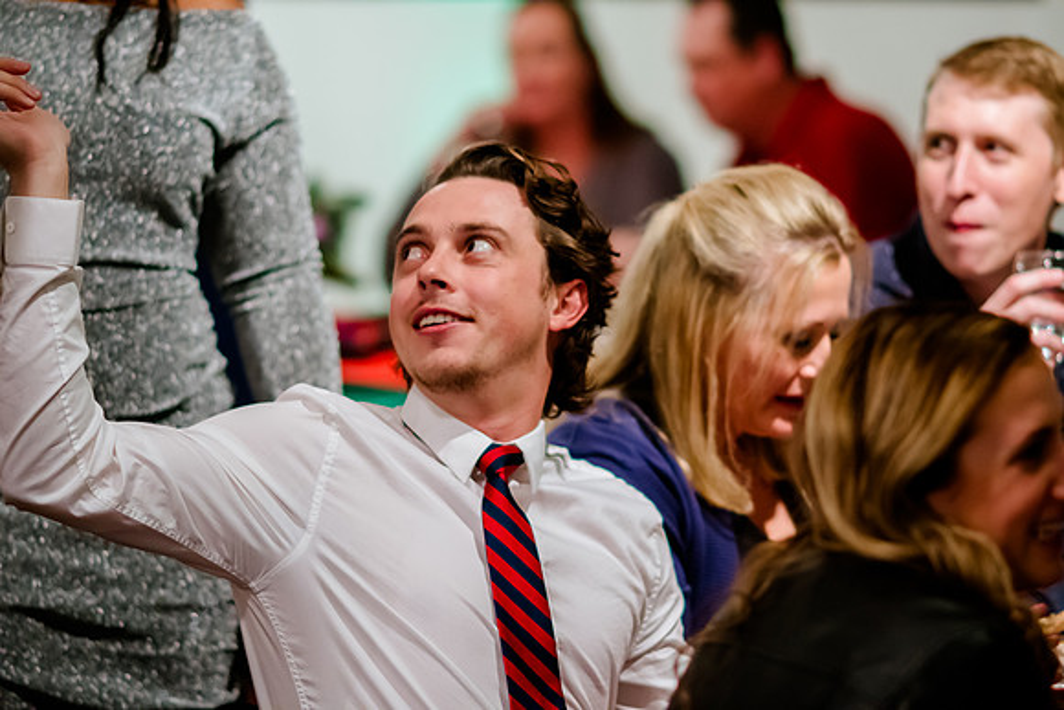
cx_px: 532
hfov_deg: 13.0
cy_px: 355
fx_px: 4656
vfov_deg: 8.7
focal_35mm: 158
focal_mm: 105
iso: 2500
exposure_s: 1/160
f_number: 2
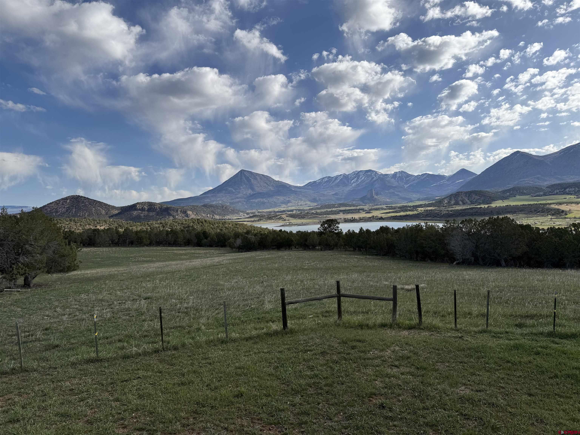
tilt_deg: +0.0
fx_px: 402
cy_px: 218
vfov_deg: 56.8
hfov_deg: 71.6
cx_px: 290
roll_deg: +1.7
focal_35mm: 24
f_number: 1.78
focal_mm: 6.76
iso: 80
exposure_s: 1/6173
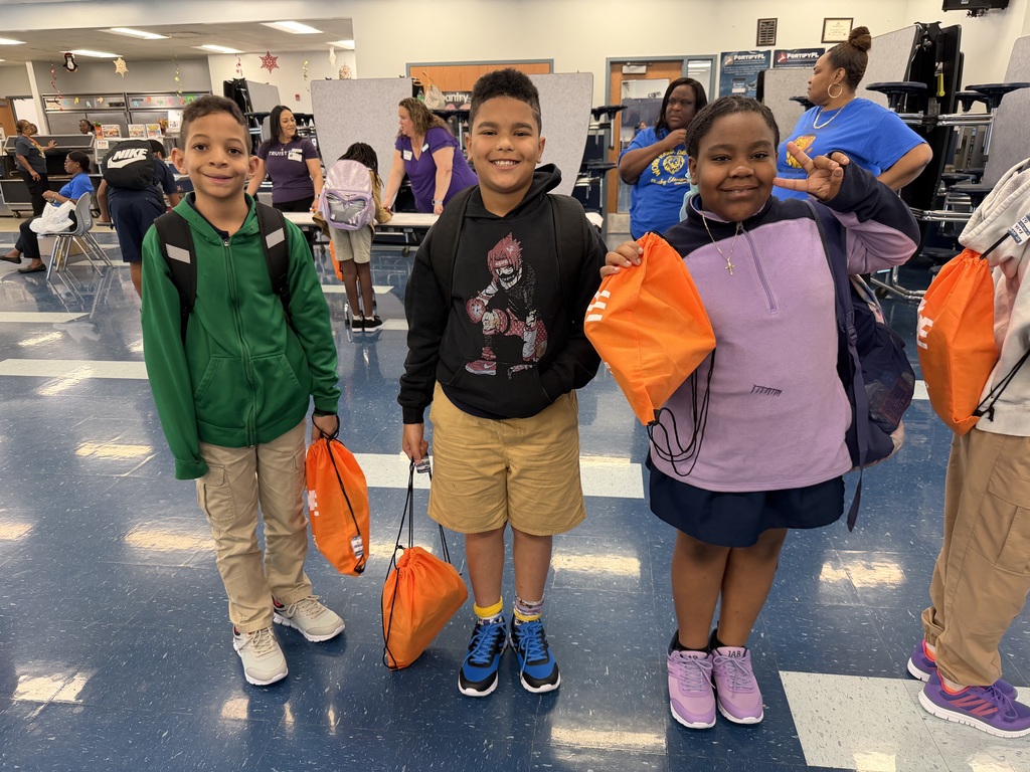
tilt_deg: -19.6
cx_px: 515
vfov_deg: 56.8
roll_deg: +1.0
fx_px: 714
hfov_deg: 71.6
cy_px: 386
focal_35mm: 24
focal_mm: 6.76
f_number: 1.78
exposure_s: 1/60
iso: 200
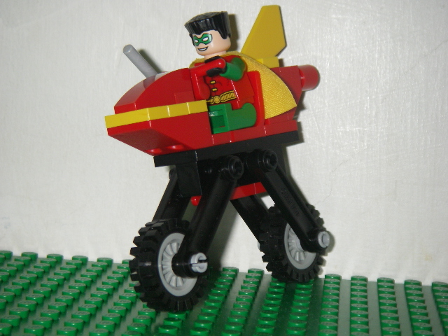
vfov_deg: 15.2
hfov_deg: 20.2
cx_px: 224
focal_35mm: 97
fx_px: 1255
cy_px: 168
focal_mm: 16
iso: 160
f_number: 3.9
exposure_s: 1/80
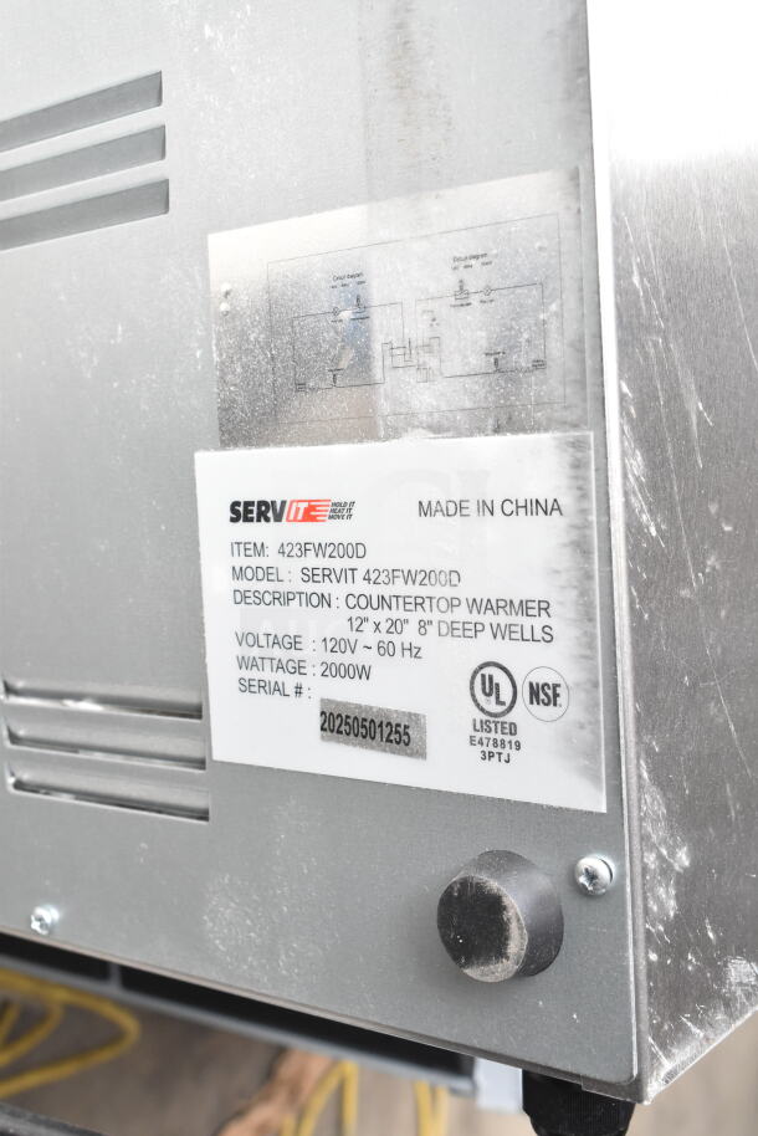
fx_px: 1420
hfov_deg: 29.9
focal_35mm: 45
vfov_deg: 43.6
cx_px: 379
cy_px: 568
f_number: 8
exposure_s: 1/250
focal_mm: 30
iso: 1600
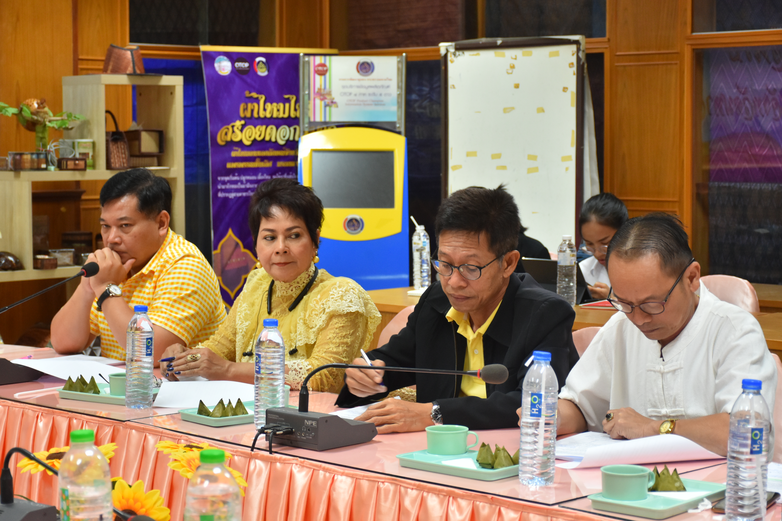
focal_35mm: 75
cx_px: 391
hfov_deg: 27.0
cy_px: 260
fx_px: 1629
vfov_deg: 18.2
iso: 1000
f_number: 4.8
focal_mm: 50
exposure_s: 1/60
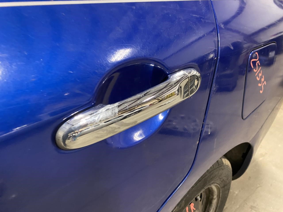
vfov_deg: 53.1
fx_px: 213
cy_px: 106
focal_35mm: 26
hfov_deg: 67.3
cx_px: 142
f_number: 1.8
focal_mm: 4.25
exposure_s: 1/40
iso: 500
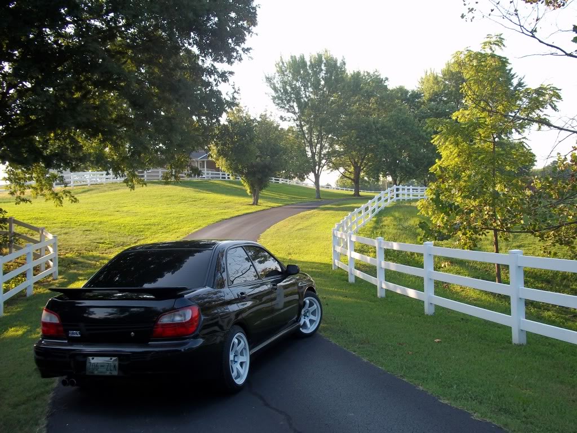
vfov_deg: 39.7
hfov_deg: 51.4
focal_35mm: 36
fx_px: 600
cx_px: 288
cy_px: 216
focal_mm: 6.5
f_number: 3.1
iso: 80
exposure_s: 1/200
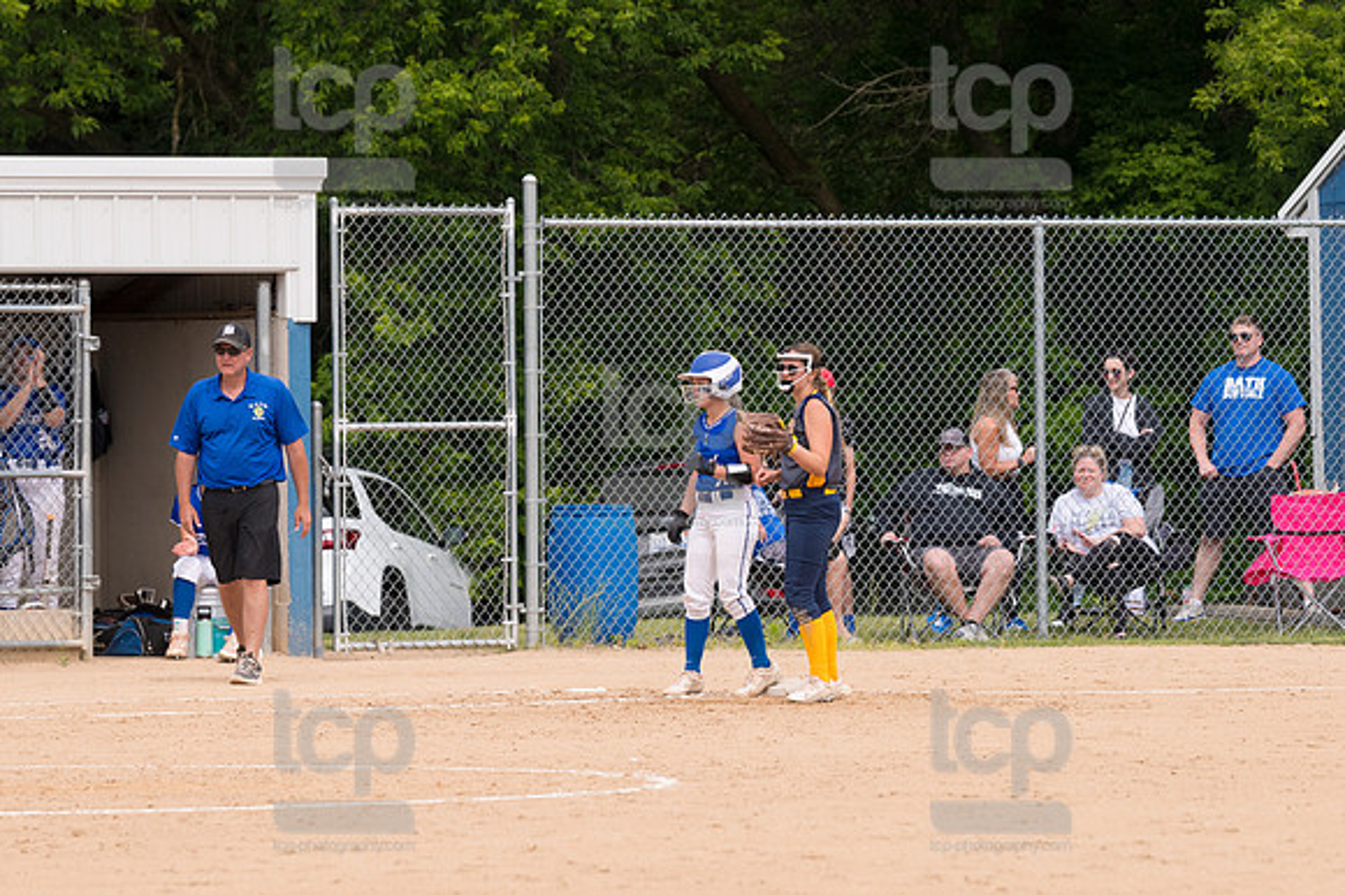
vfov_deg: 4.6
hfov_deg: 6.9
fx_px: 11202
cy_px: 448
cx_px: 672
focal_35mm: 300
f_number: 5.6
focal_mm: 200
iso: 320
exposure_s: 1/1600
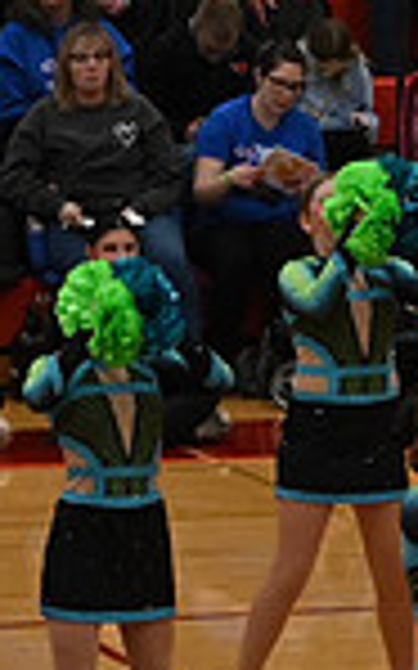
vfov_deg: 5.0
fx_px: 7626
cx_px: -805
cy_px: 488
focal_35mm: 418
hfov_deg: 3.1
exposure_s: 1/500
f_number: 4
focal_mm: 70
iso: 5000
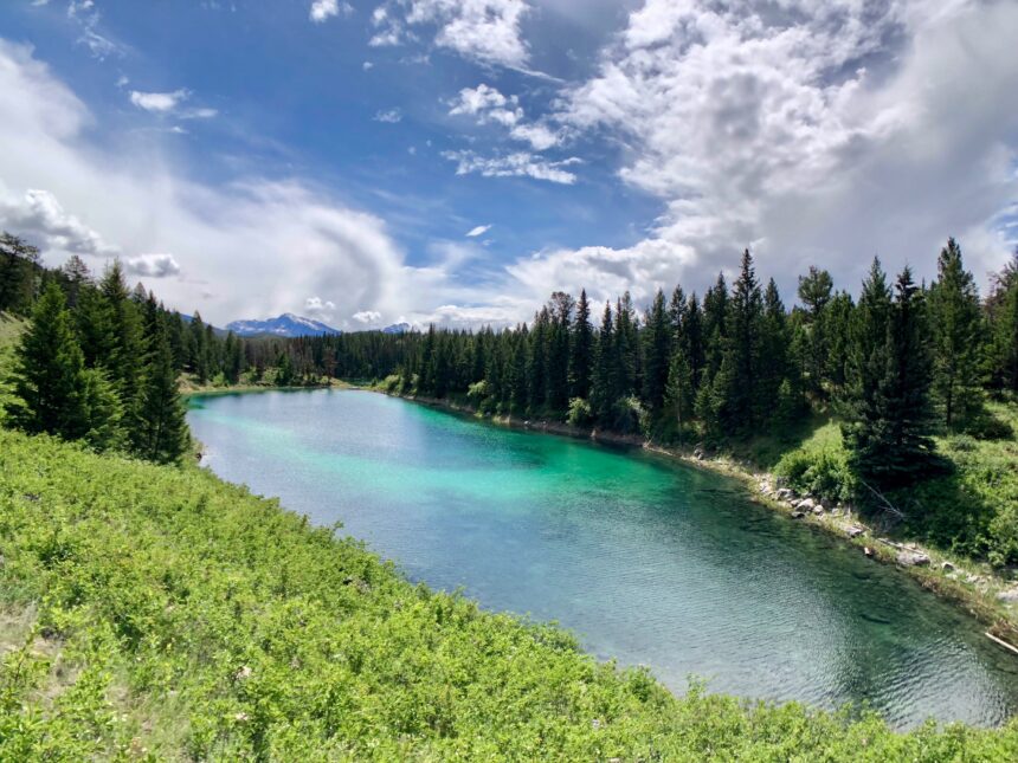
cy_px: 382
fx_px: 823
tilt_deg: -1.1
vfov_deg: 49.7
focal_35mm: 28
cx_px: 509
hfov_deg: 63.4
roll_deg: -0.8
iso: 20
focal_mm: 4
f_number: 1.8
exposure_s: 1/1372
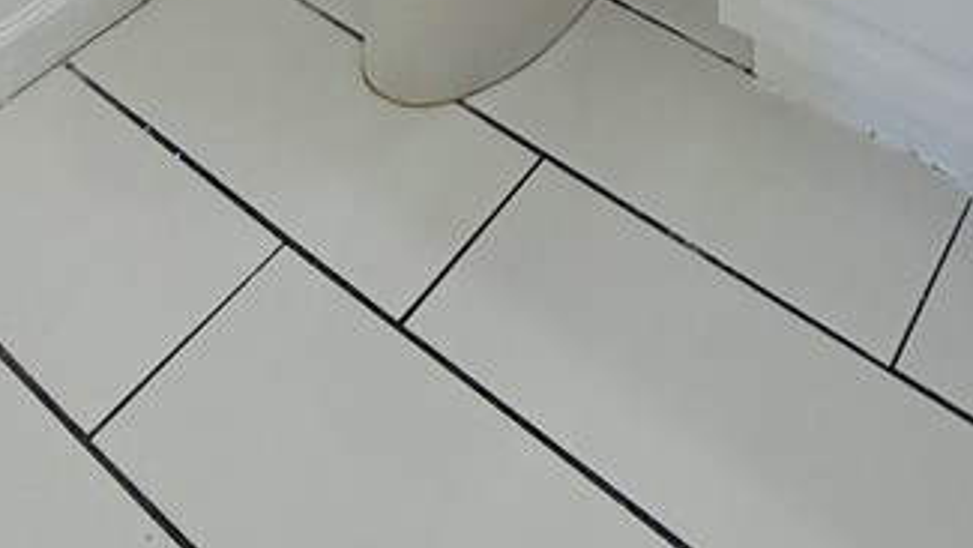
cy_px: -862
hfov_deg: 40.0
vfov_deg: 13.9
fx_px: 1239
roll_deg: -0.6
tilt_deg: -6.3
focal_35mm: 48
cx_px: 856
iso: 50
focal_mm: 2.22
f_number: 2.2
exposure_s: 1/157
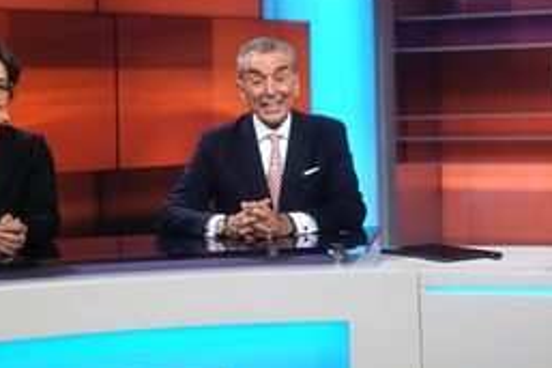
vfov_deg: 17.2
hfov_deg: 25.6
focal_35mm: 79
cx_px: 325
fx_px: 1211
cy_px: 101
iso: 160
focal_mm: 30
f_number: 1.4
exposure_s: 1/100
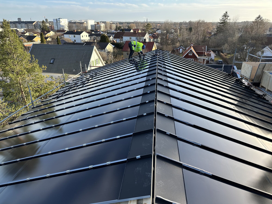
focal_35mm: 24
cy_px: 102
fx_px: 189
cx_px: 136
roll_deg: +0.1
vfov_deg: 56.8
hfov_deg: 71.6
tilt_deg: -24.1
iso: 80
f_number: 1.78
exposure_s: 1/989
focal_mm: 6.86
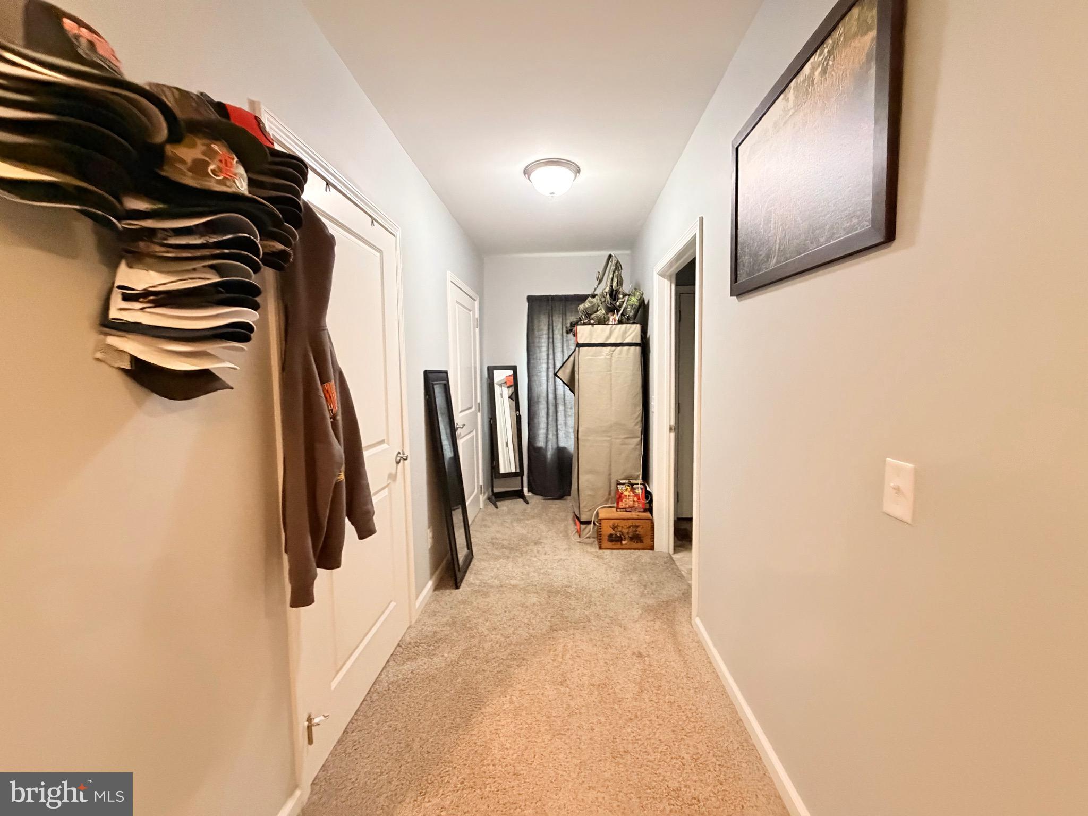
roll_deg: +1.6
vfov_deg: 85.7
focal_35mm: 14
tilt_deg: -6.8
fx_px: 440
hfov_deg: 102.1
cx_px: 544
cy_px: 408
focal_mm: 2.22
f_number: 2.2
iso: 800
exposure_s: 1/60
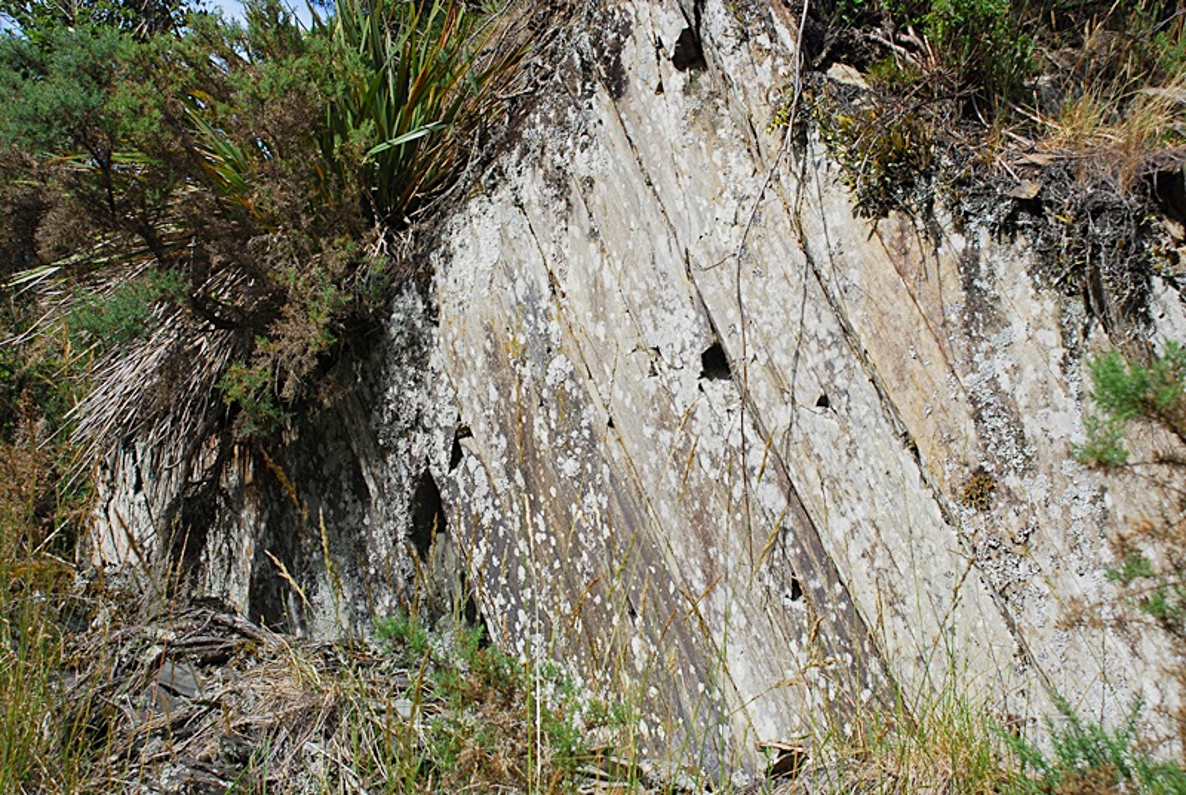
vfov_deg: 23.9
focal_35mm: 57
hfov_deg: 35.0
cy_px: 398
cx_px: 593
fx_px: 1881
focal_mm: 38
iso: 400
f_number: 11
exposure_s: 1/500
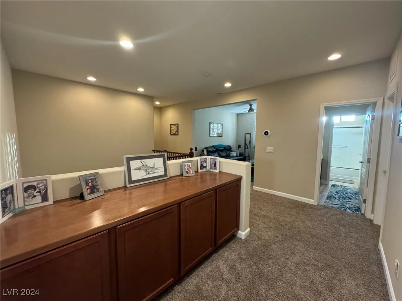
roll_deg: -0.2
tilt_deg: -5.9
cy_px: 150
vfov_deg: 85.7
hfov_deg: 102.1
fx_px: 163
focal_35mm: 14
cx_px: 201
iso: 400
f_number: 2.2
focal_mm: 2.22
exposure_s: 1/60
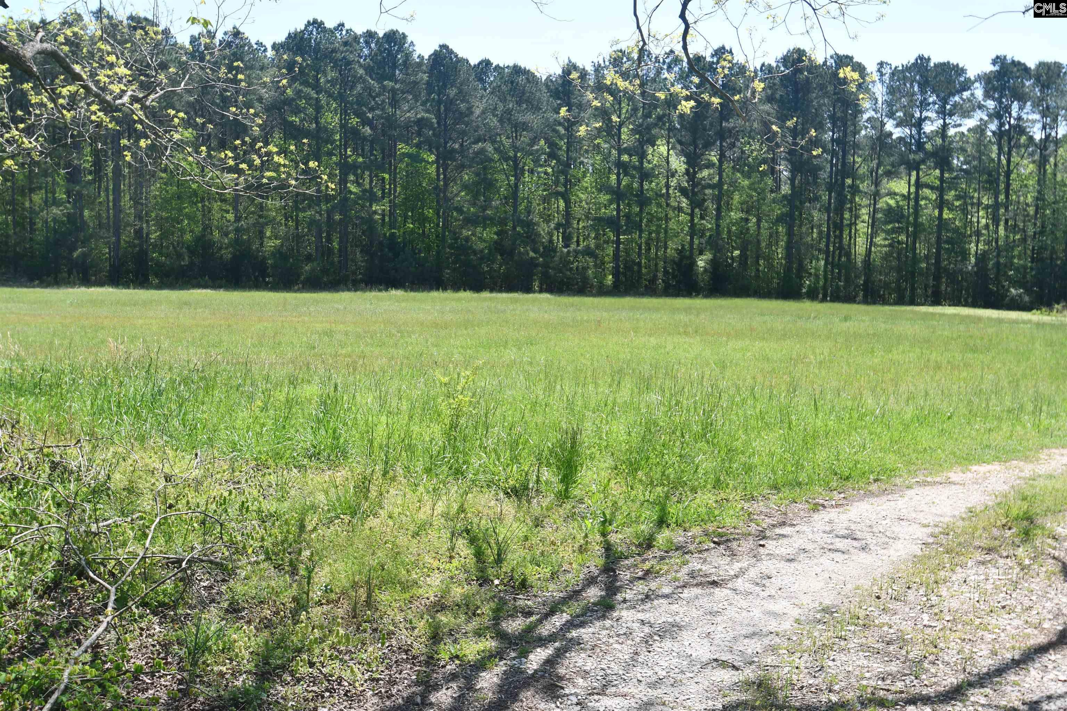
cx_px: 534
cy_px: 356
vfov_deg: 36.9
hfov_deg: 53.1
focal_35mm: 36
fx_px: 1067
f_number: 8
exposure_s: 1/250
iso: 160
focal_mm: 24
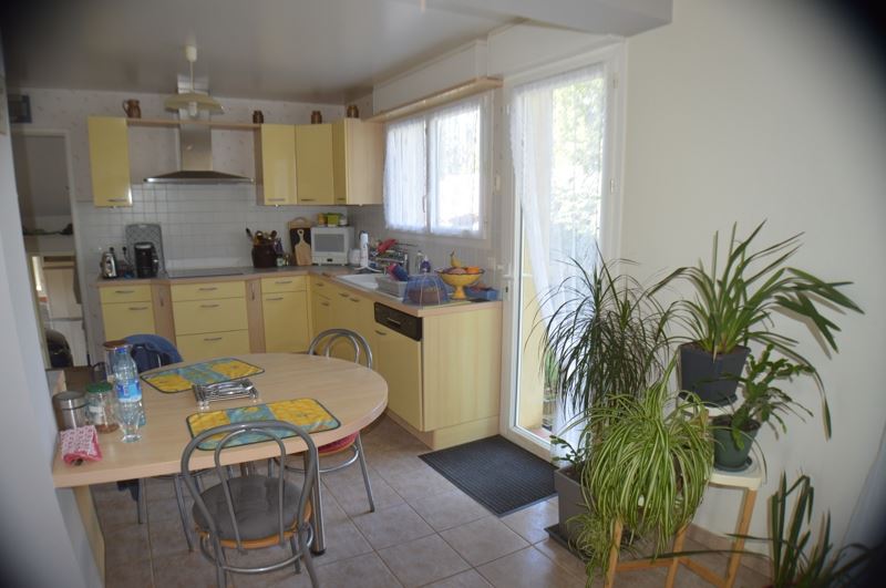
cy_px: 294
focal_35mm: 27
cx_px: 443
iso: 400
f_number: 4
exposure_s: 1/80
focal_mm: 18
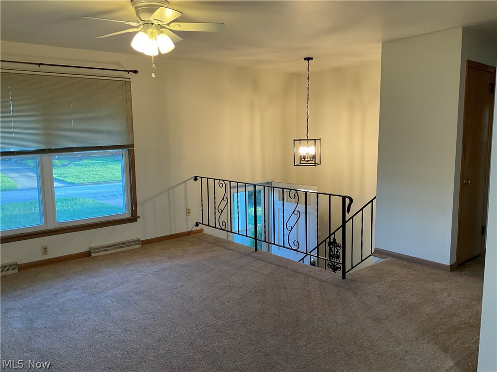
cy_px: 186
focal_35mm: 29
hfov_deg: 61.7
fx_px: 416
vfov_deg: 48.2
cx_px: 248
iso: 64
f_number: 1.8
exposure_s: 1/60
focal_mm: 3
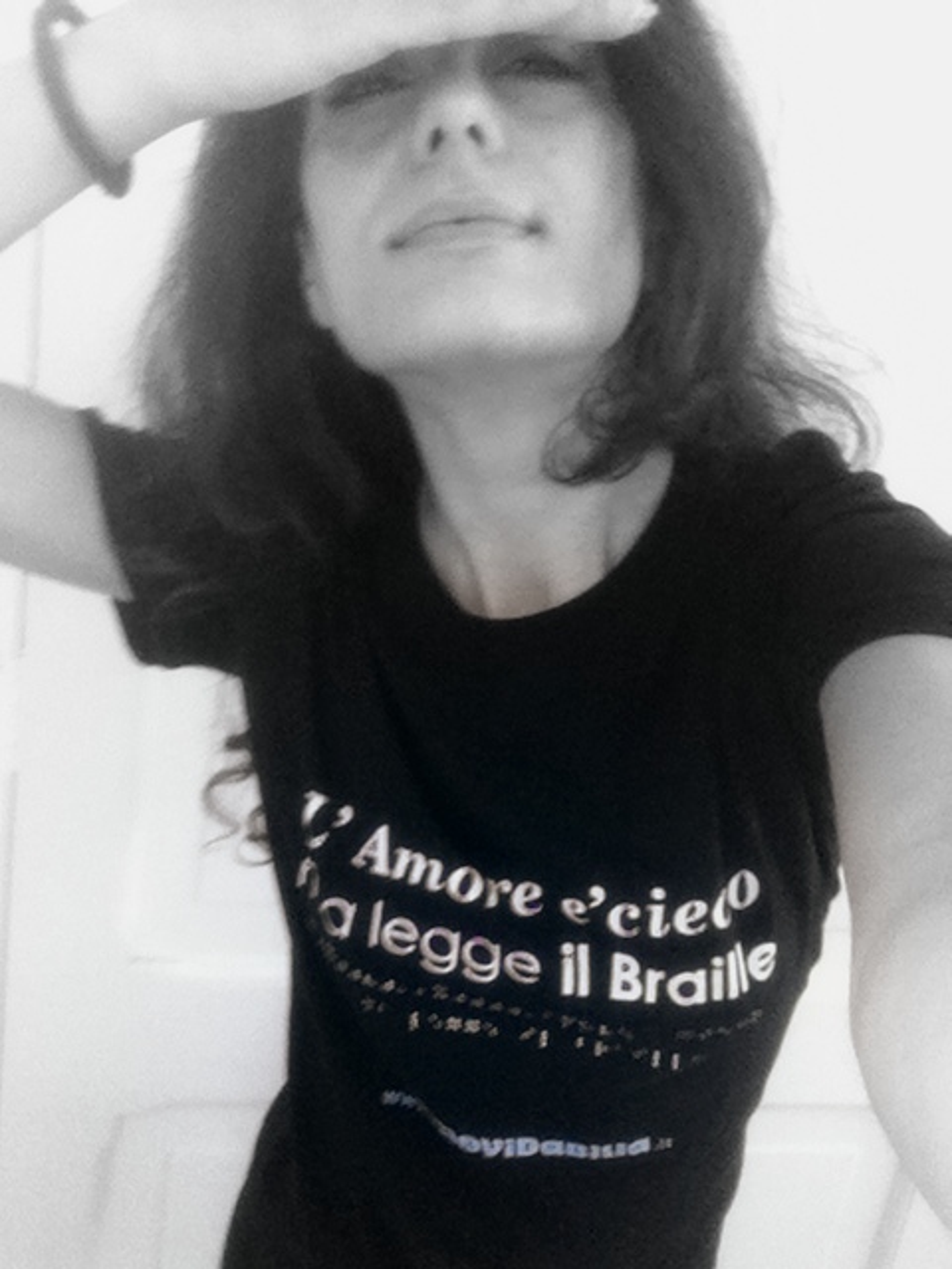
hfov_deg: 40.7
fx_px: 1283
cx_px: 476
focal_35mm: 35
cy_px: 634
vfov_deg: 52.6
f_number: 2.4
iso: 320
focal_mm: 3.85
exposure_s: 1/30
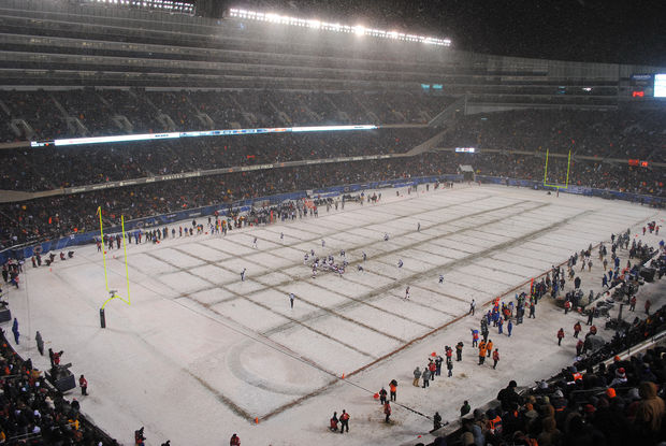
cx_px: 333
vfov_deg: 48.0
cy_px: 223
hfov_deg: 67.3
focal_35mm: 27
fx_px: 500
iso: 200
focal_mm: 18
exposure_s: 1/100
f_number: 5.6
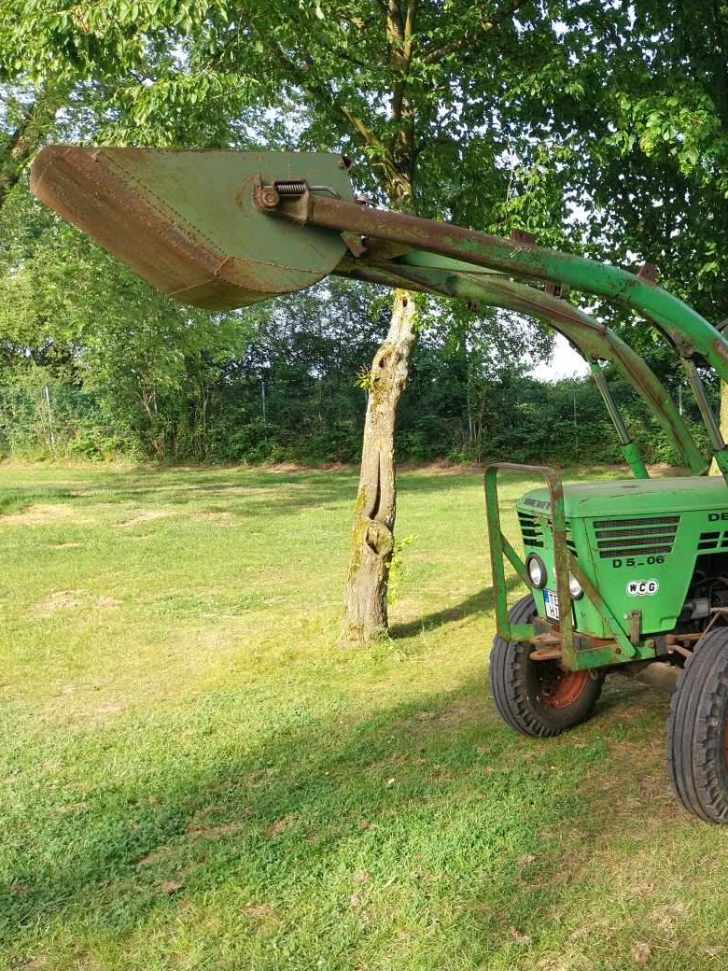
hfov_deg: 38.2
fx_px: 981
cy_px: 487
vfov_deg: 52.6
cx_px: 642
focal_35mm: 35
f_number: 1.8
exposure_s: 1/125
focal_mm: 4
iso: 25
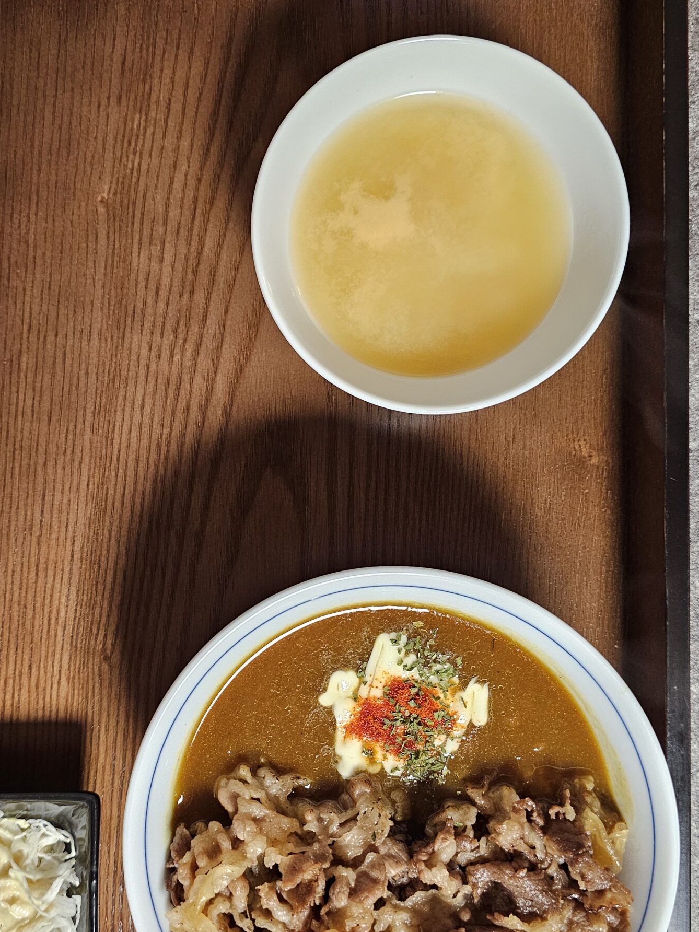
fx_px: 888
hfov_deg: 42.7
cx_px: 281
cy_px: 465
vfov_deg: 55.4
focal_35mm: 33
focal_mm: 6.3
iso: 400
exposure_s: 1/100
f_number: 1.7
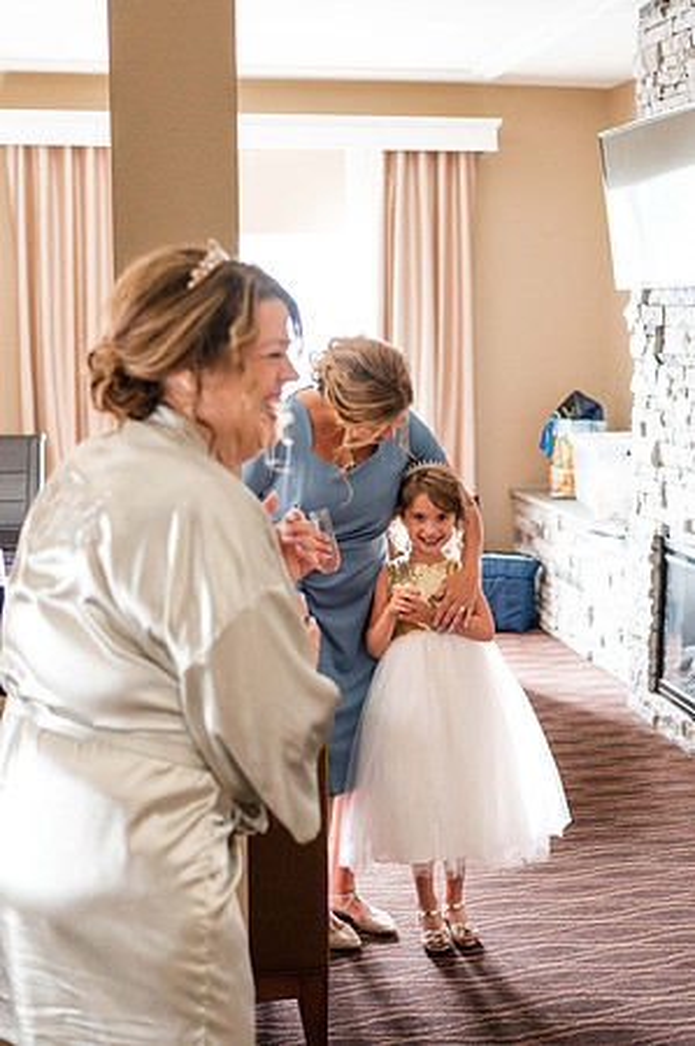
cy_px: 510
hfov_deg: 24.8
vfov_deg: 36.7
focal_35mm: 54
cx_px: 419
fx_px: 1579
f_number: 2.2
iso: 1000
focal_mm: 35
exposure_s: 1/200
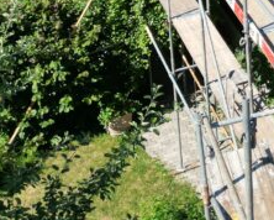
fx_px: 877
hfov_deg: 16.2
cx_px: 412
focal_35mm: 108
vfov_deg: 13.1
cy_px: -154
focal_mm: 6.72
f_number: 1.7
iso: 120
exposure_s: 1/2000
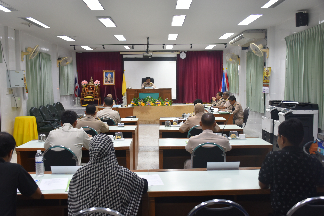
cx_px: 162
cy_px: 108
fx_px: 311
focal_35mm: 34
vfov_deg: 38.4
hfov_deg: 55.1
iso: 560
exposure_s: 1/60
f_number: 4
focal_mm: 23
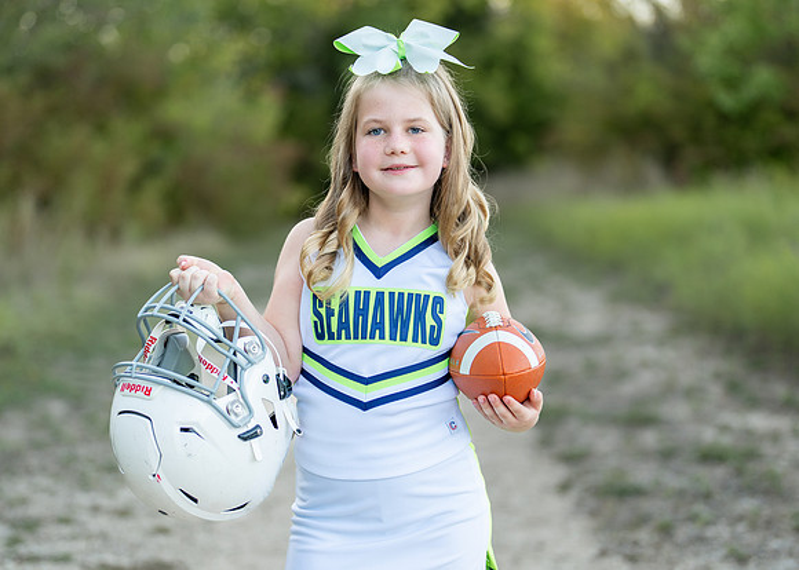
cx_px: 383
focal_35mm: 65
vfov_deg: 21.9
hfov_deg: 30.4
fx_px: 1471
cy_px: 307
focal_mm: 50
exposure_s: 1/800
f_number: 1.2
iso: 100
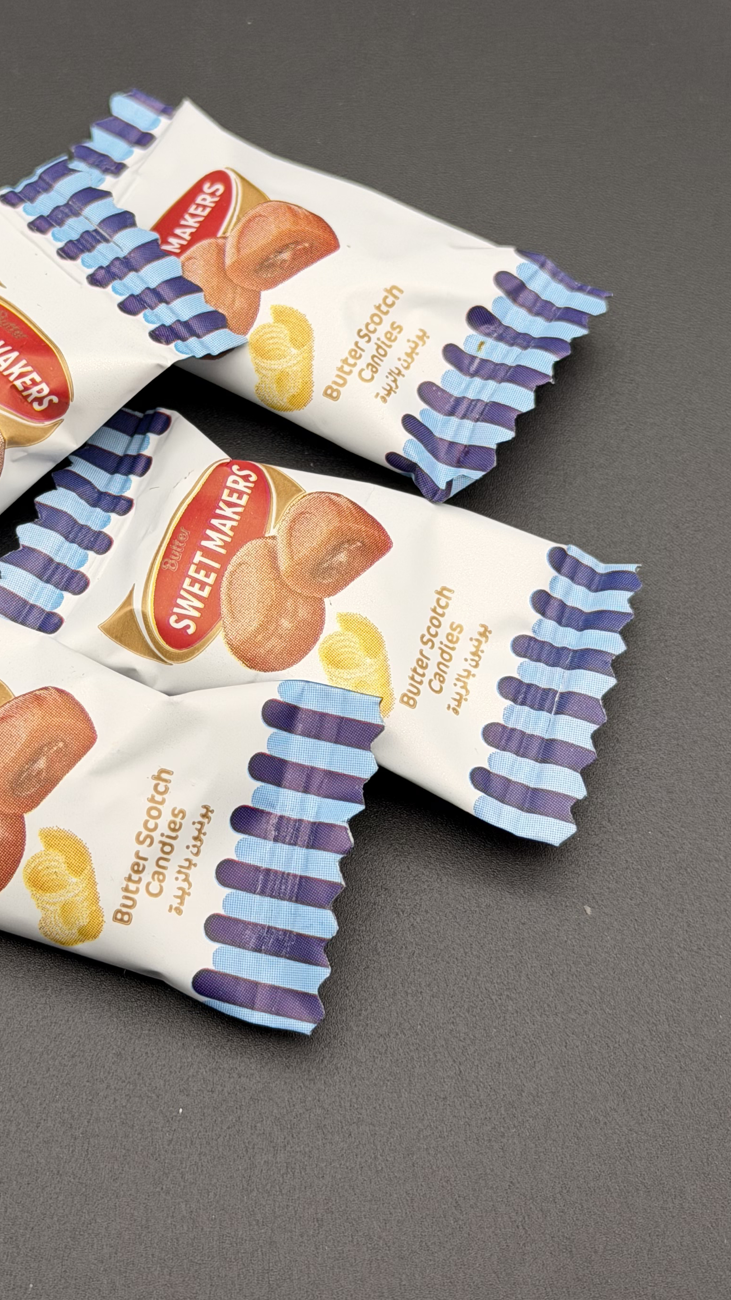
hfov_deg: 15.6
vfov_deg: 27.4
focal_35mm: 77
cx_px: 192
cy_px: 453
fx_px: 2654
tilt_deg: -62.9
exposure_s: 1/121
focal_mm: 6.76
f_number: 1.78
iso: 50
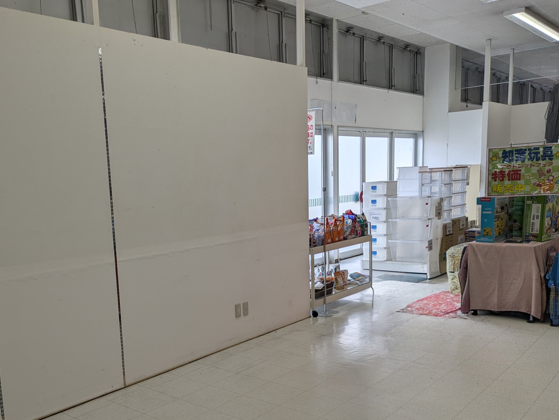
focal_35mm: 34
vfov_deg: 41.3
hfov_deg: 53.3
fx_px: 549
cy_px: 278
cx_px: 208
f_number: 1.89
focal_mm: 5.43
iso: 46
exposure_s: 1/441
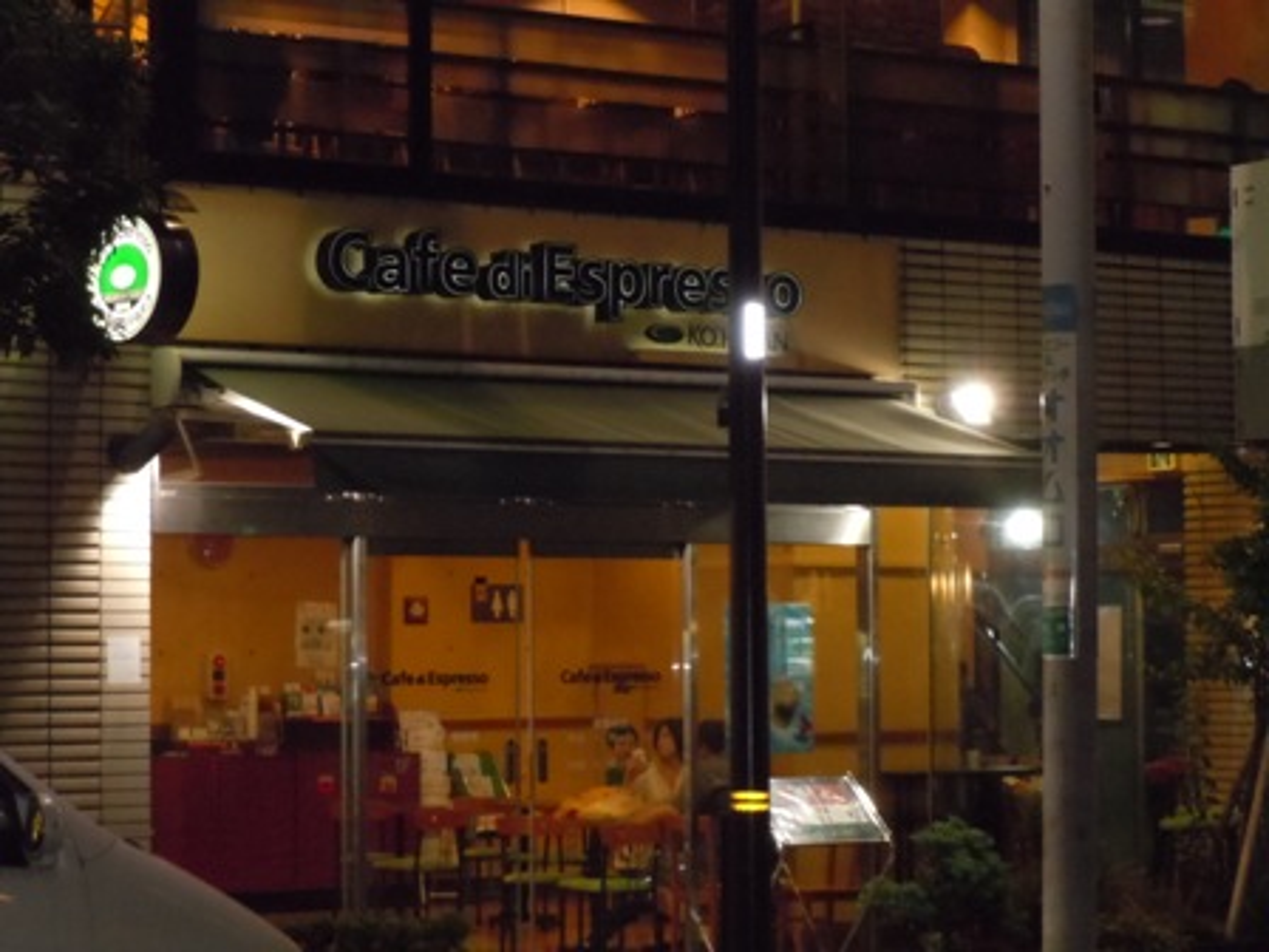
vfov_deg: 14.5
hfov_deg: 19.3
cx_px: 634
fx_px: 3739
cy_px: 476
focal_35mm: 102
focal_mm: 18.3
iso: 1000
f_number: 5.4
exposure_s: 1/50
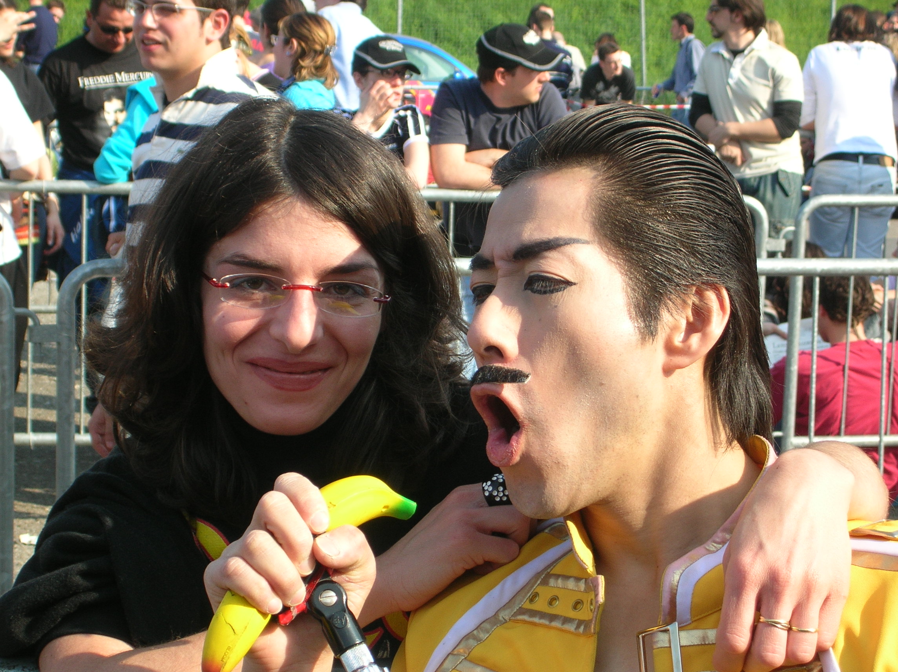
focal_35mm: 105
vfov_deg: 14.1
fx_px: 2722
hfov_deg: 18.7
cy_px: 336
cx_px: 449
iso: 50
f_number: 4.9
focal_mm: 17.4
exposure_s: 1/140
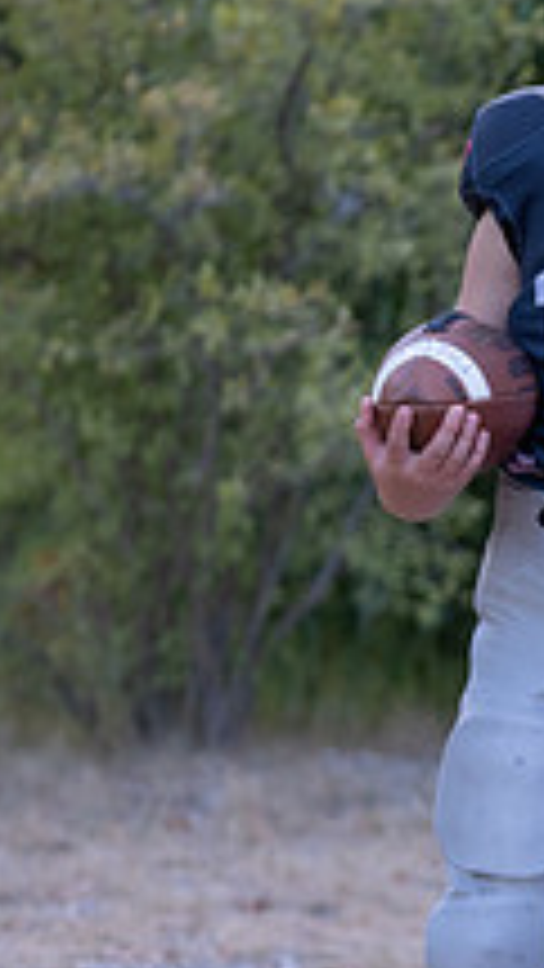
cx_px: 1032
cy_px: 609
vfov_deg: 7.0
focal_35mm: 307
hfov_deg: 3.9
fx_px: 7870
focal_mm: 90
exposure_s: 1/320
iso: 640
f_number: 2.8
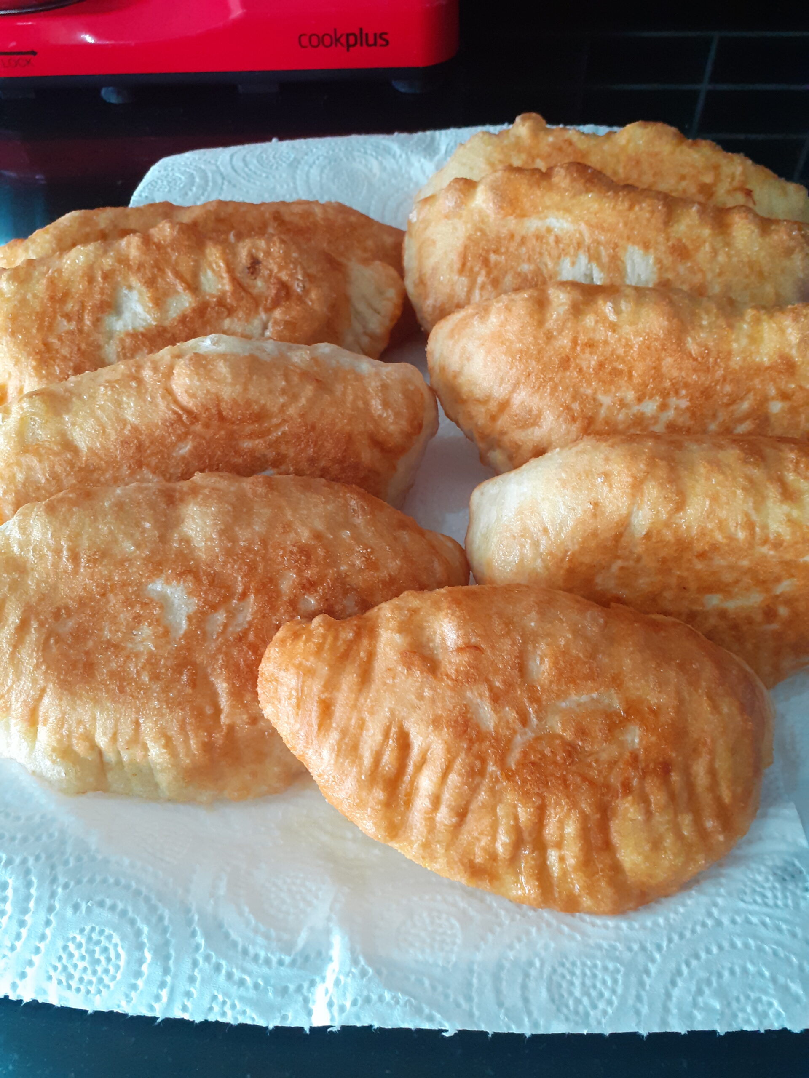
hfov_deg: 51.4
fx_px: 841
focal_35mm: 27
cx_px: 404
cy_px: 539
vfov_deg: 65.3
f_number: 1.9
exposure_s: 1/50
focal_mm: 3.58
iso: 125
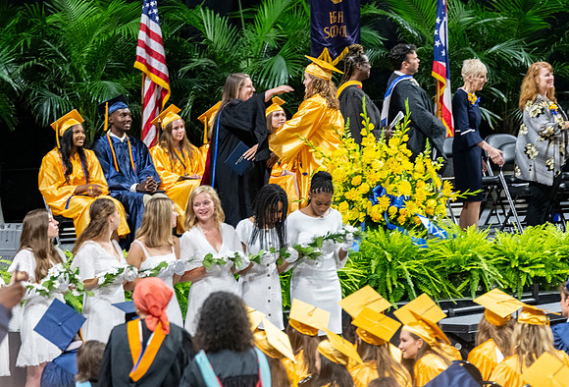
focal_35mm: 283
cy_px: 165
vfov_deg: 4.9
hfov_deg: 7.2
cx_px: 217
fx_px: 4500
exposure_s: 1/200
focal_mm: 190
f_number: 4
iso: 2000
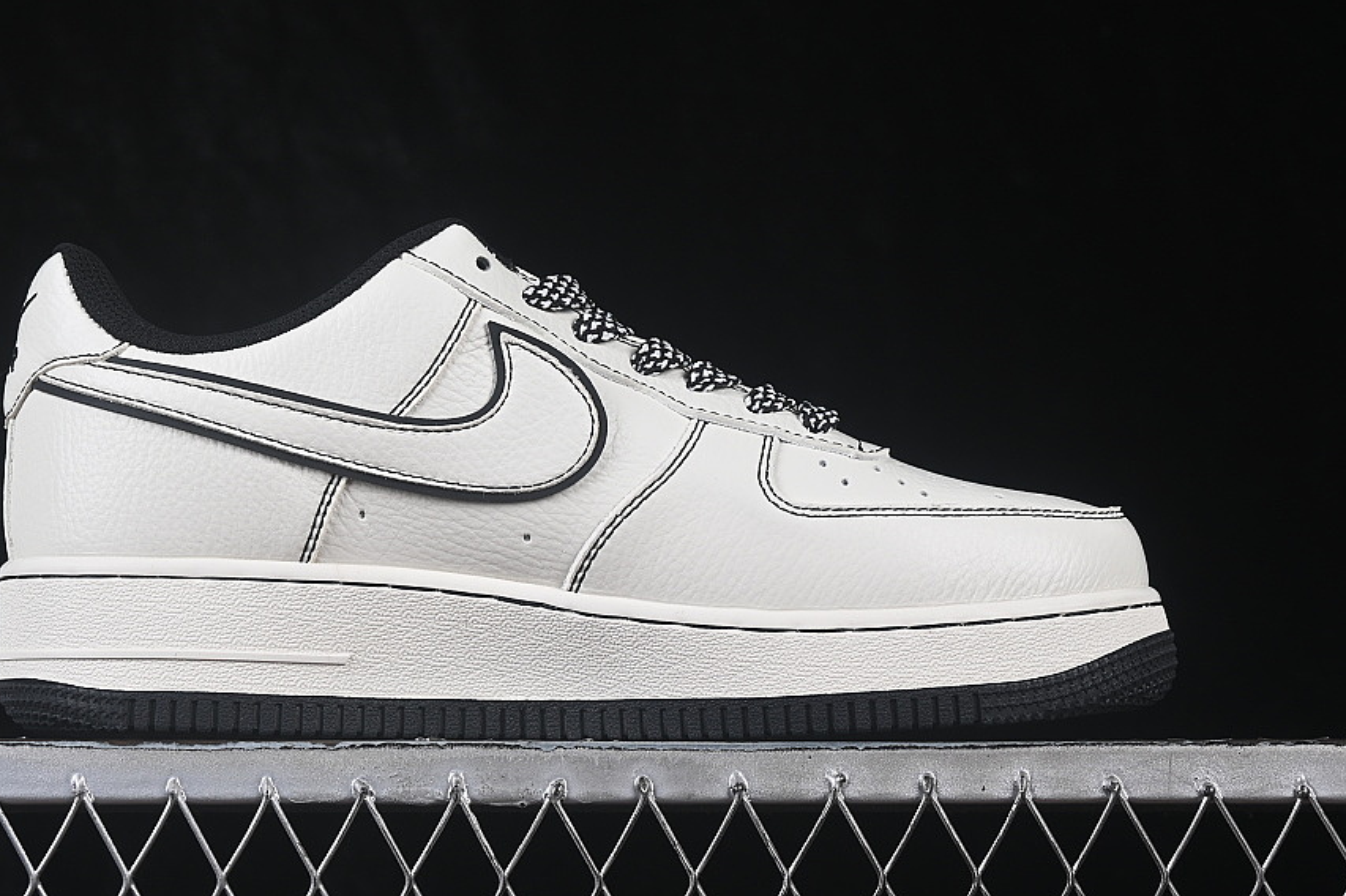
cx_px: 574
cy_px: 385
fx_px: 3550
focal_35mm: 95
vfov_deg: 14.4
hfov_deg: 21.5
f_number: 8
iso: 160
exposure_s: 1/80
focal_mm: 50
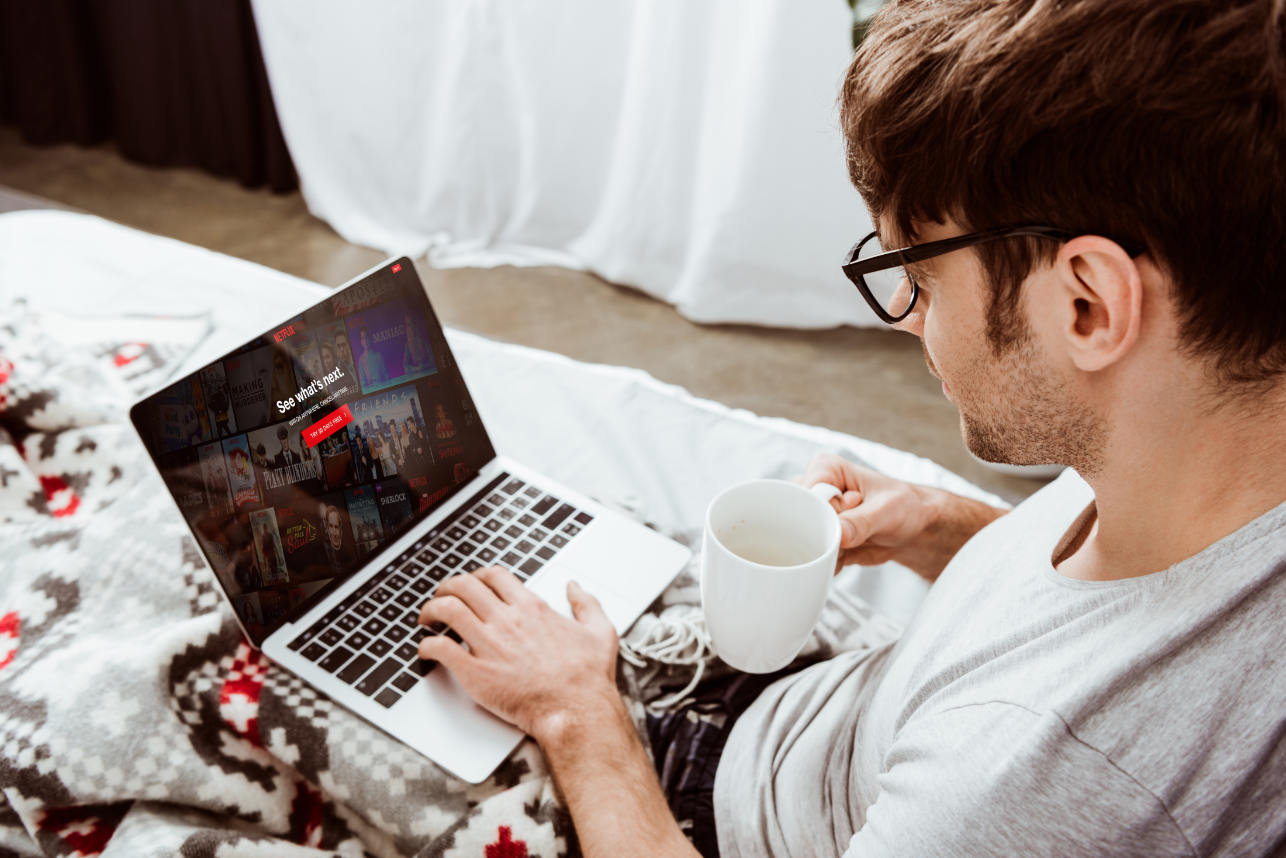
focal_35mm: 36
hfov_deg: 53.1
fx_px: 1286
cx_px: 643
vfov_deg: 36.9
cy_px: 429
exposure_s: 1/200
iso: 100
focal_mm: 36
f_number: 5
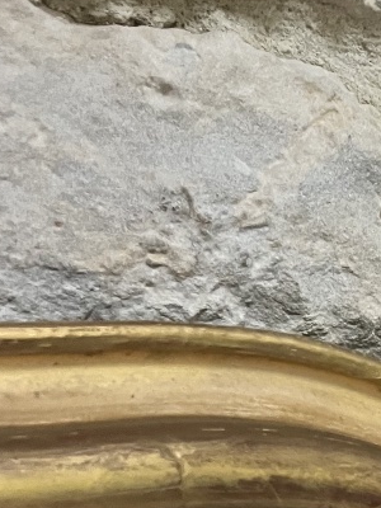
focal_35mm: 78
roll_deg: +2.7
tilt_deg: -9.5
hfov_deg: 17.6
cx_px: 513
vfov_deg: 22.3
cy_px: 672
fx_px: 1145
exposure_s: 1/50
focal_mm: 5.1
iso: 500
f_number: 1.6
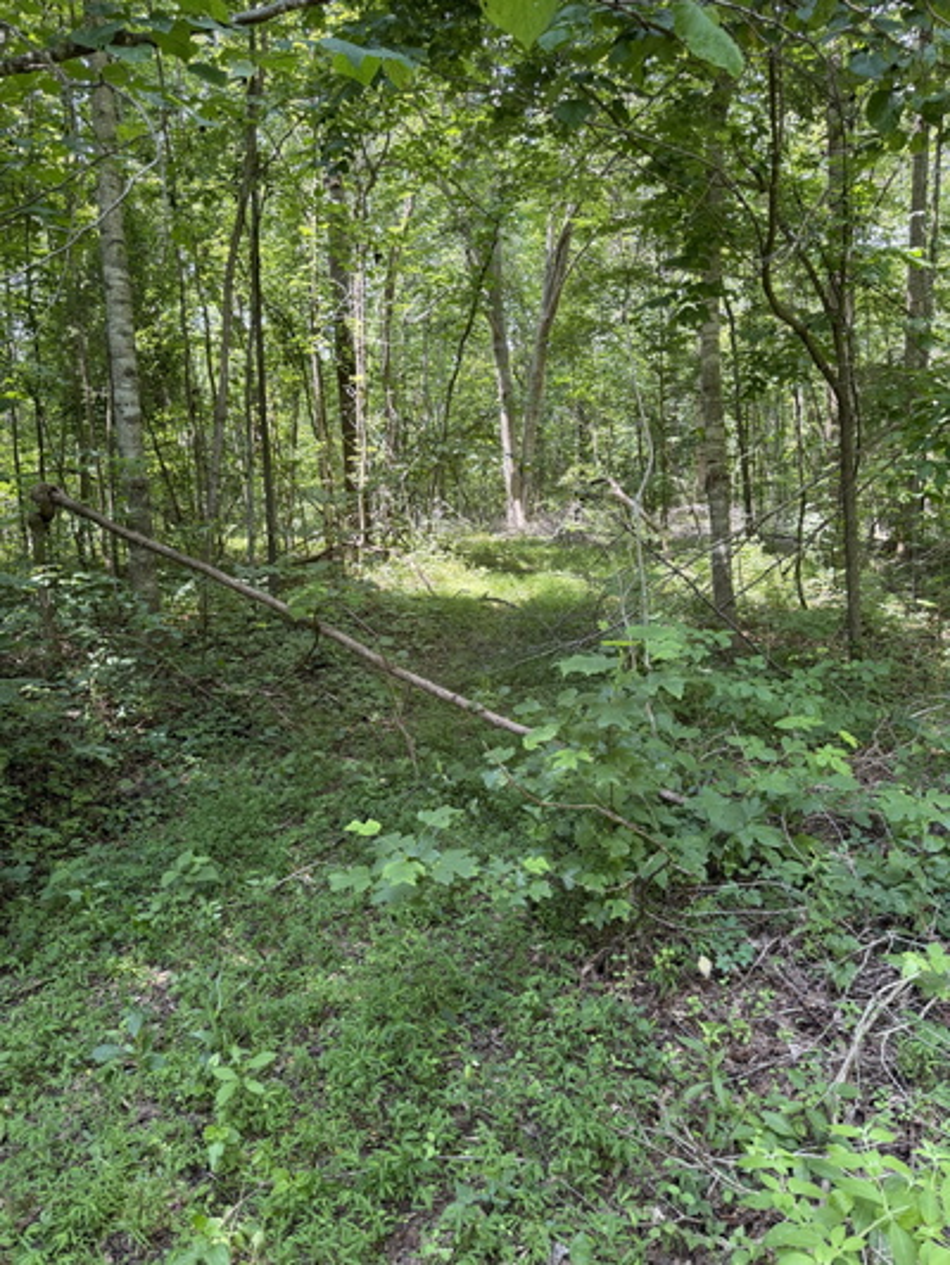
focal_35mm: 24
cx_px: 475
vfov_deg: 71.6
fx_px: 878
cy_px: 632
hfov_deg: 56.8
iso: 64
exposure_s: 1/121
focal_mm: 6.76
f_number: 1.78
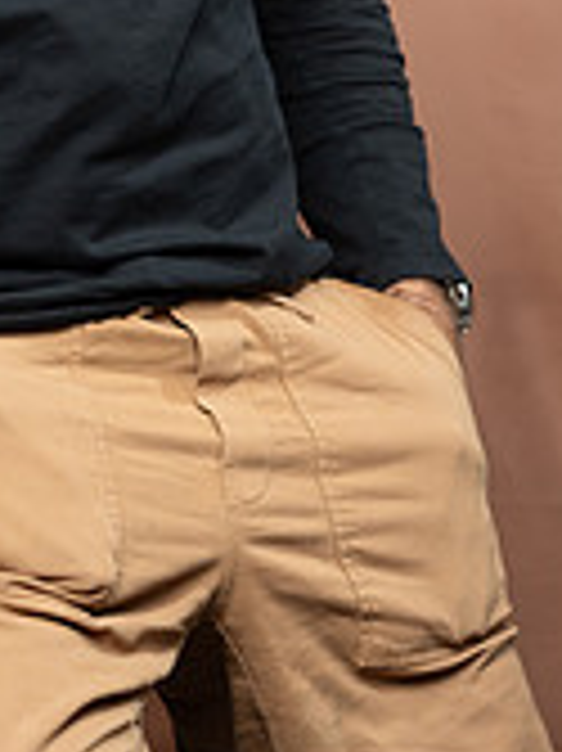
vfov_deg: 10.8
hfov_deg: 8.3
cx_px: 45
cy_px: -230
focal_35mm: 179
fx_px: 3880
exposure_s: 1/160
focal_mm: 69
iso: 320
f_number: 4
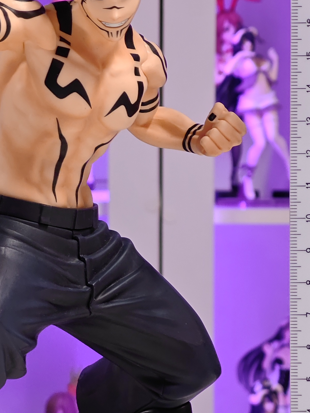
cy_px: 265
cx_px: 111
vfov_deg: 12.0
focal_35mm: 164
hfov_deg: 9.0
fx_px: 1958
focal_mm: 7.48
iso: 800
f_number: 2.4
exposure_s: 1/33.3
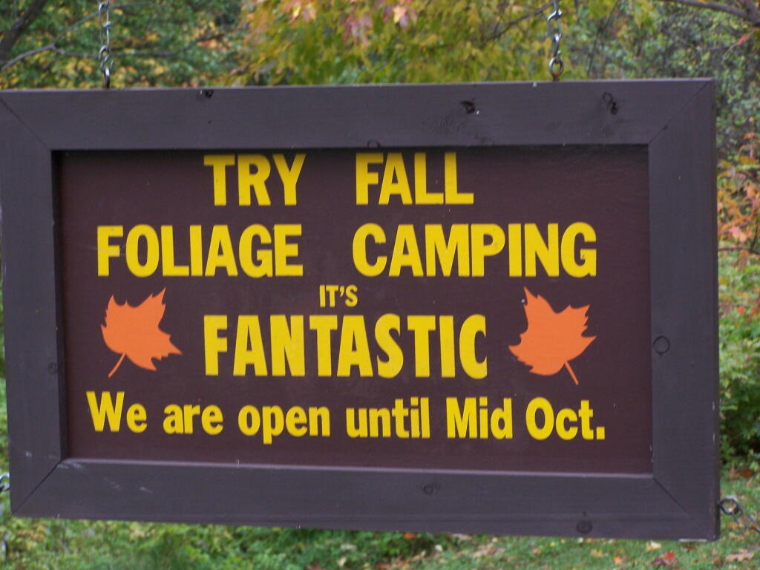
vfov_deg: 12.7
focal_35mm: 117
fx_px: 2569
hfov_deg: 16.8
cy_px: 285
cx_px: 380
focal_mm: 19.4
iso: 140
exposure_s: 1/40
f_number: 3.2
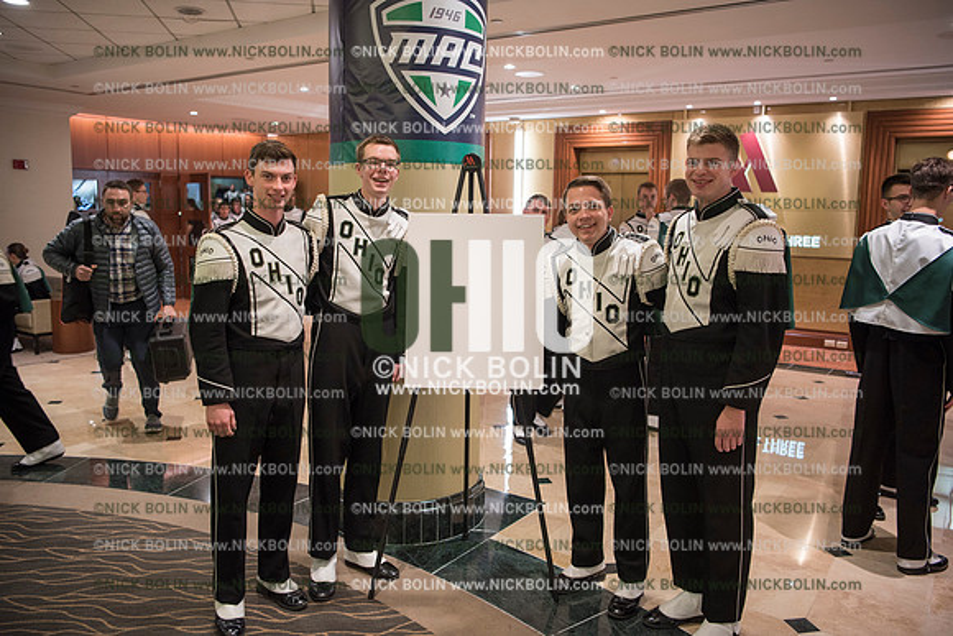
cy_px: 318
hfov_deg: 61.9
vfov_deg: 43.6
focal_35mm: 30
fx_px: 794
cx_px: 476
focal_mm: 30
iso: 800
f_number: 2.8
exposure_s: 1/100
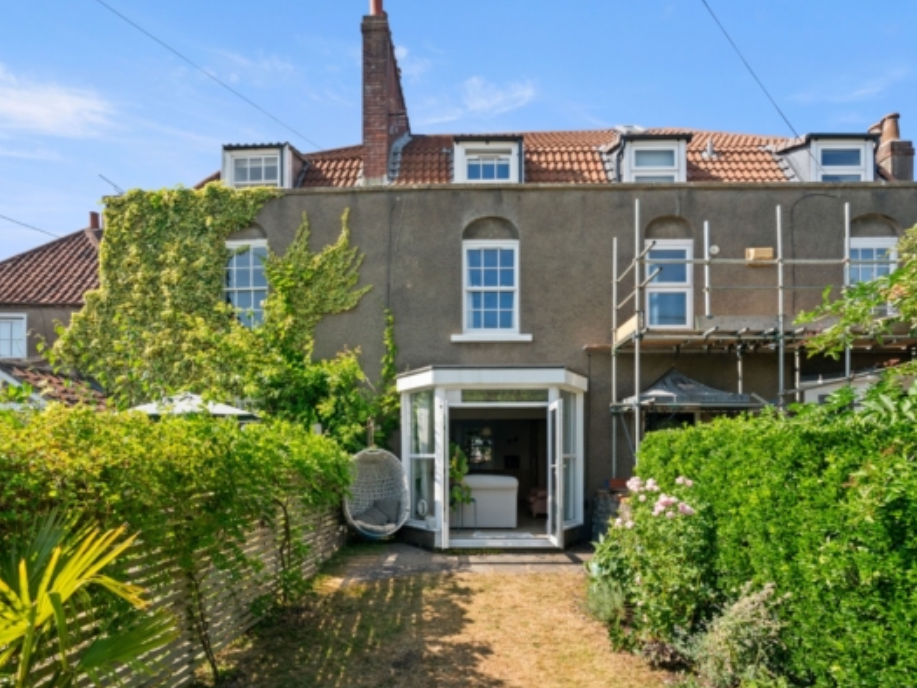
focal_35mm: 19
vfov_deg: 68.7
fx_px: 503
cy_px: 354
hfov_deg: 84.6
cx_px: 447
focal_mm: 17
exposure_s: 1/125
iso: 250
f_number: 7.1
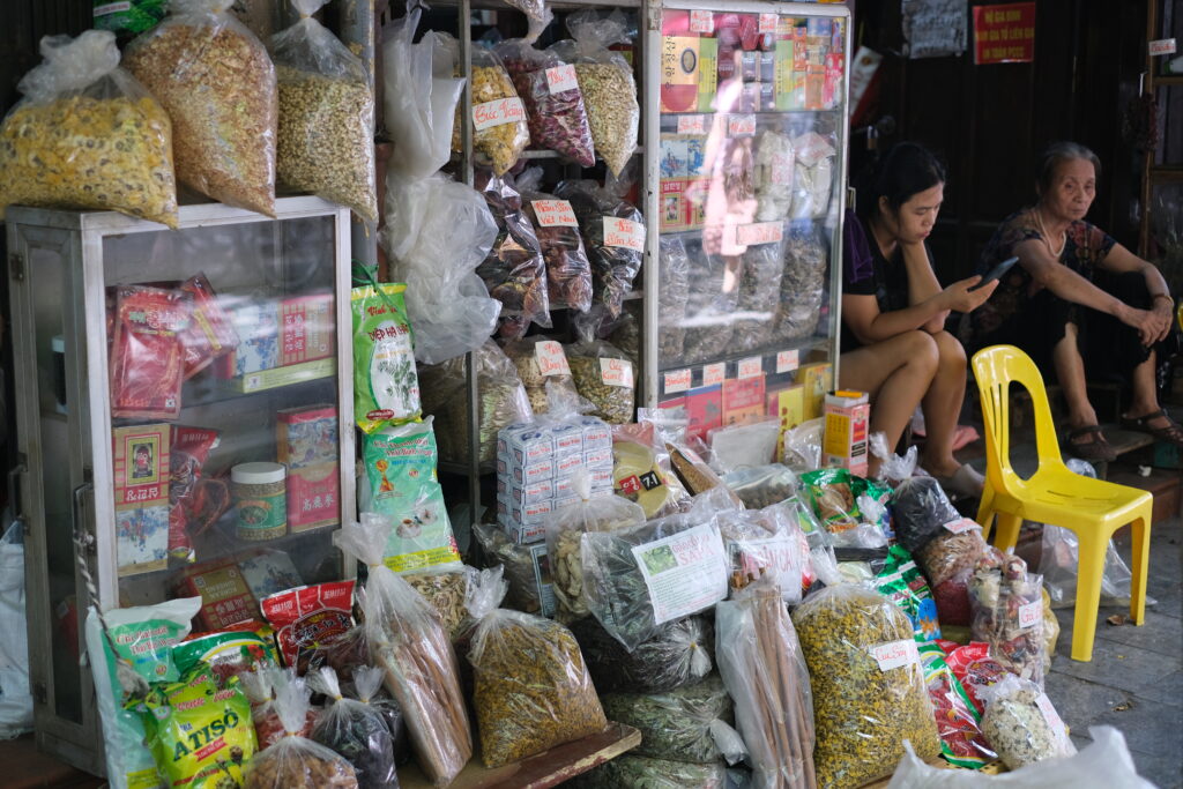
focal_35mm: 53
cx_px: 592
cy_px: 394
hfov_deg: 37.5
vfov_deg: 25.5
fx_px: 1742
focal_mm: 35
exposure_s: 1/125
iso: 320
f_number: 2
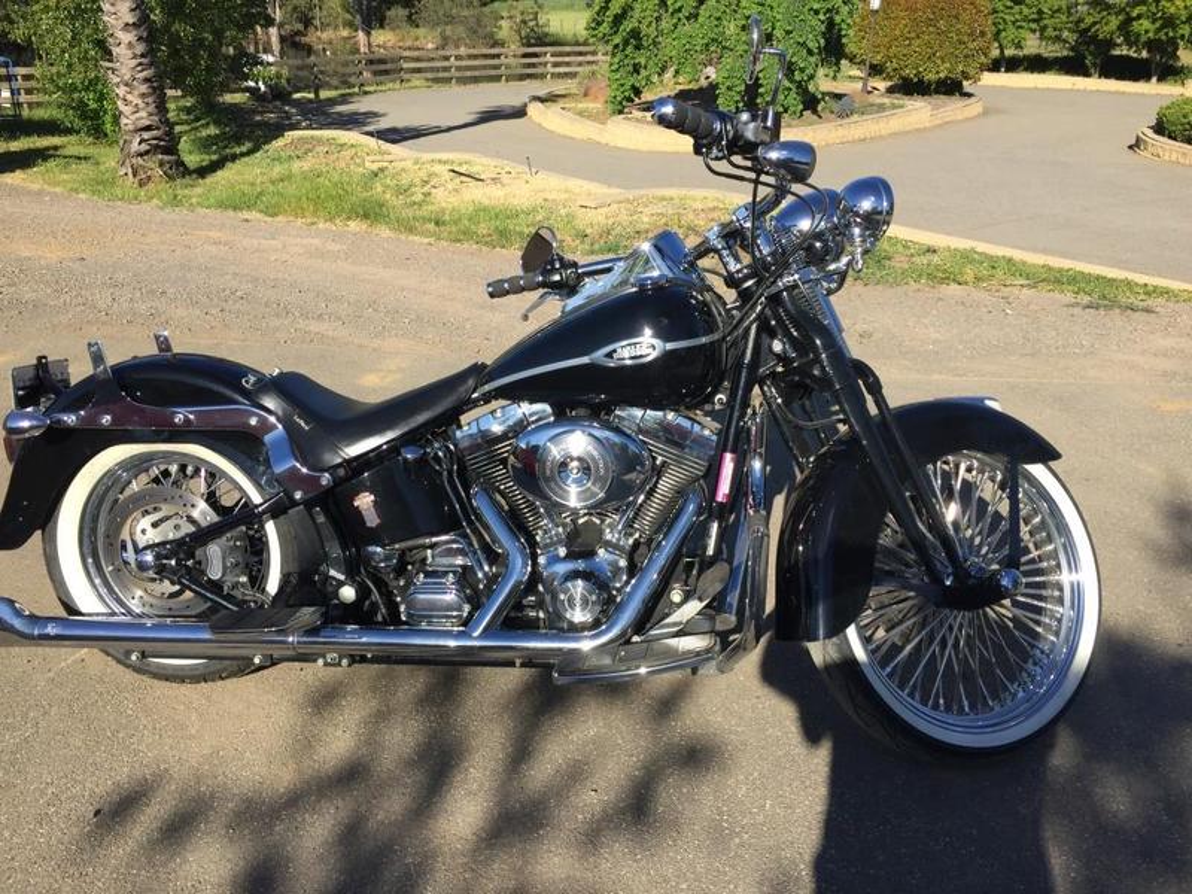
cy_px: 447
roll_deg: -0.6
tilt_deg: -22.2
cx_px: 596
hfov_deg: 61.7
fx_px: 999
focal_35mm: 29
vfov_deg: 48.2
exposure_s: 1/1319
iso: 32
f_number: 2.2
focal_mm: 4.15
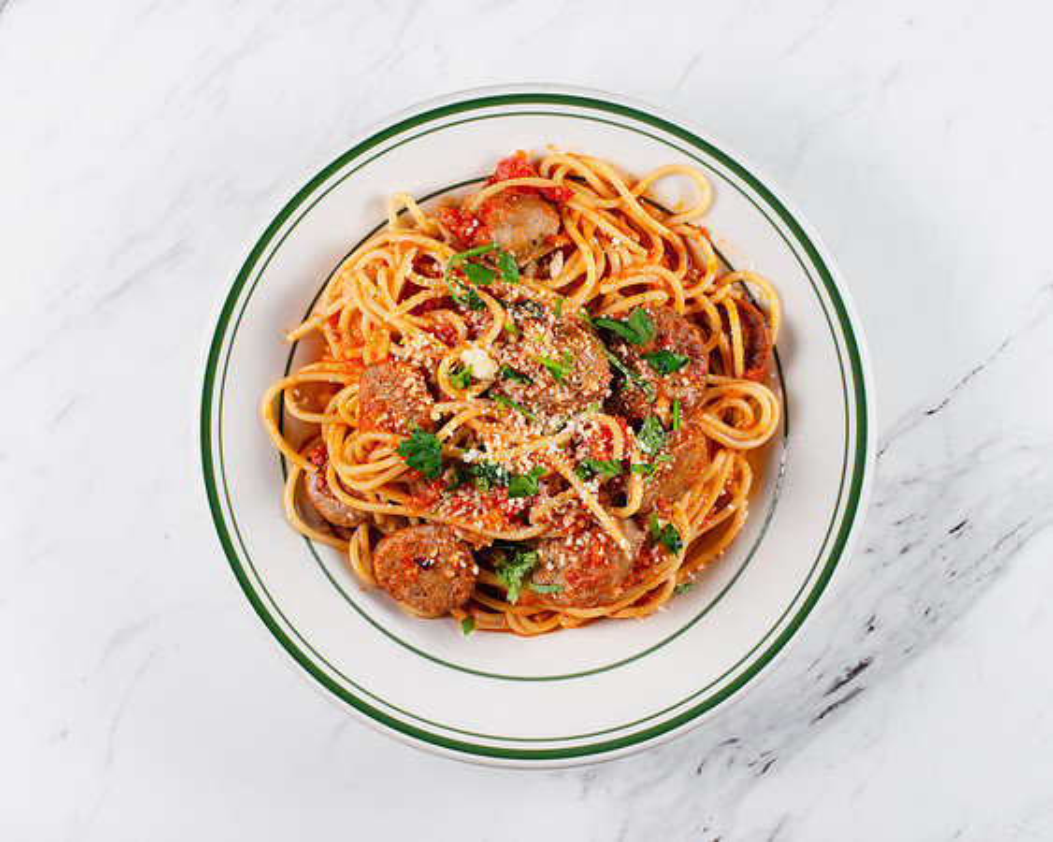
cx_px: 502
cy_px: 461
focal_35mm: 67
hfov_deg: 28.3
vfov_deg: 22.8
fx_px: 2089
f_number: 13
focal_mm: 50
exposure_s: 1/250
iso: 200
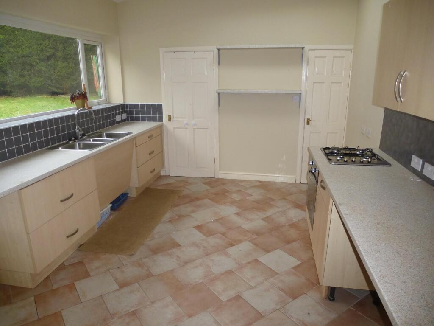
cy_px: 163
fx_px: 301
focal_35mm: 24
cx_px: 217
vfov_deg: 56.8
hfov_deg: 71.6
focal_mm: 4.3
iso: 320
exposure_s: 1/60
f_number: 3.3
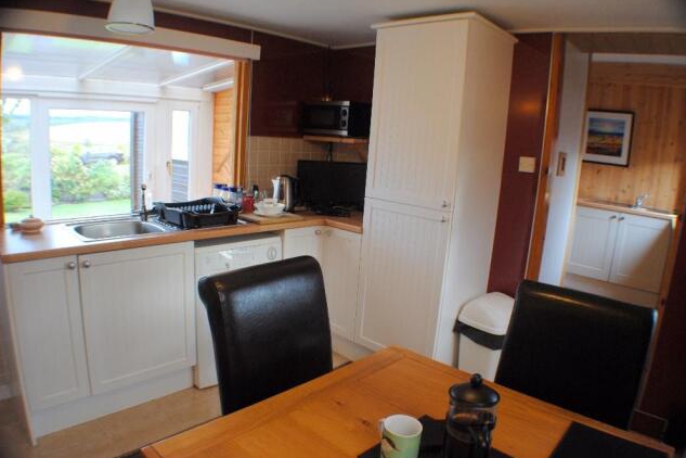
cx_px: 345
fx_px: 591
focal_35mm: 31
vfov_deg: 42.3
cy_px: 234
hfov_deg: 60.3
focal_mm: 20
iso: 400
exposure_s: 1/25
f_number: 3.8
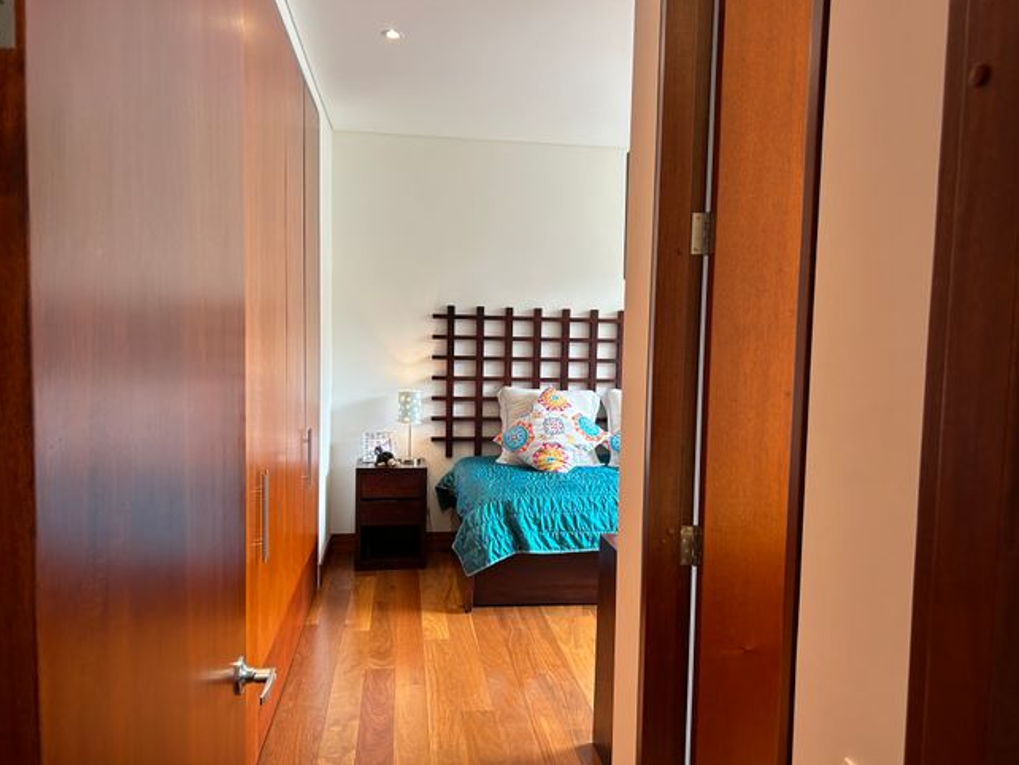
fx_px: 795
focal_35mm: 27
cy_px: 390
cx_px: 509
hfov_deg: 65.3
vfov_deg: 51.4
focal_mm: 5.7
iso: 80
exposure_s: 1/60
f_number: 1.5
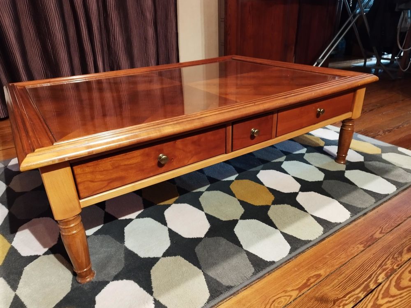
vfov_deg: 56.8
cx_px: 206
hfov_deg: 71.6
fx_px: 285
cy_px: 154
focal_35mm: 24
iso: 1080
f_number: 1.89
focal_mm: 5.89
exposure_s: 1/20
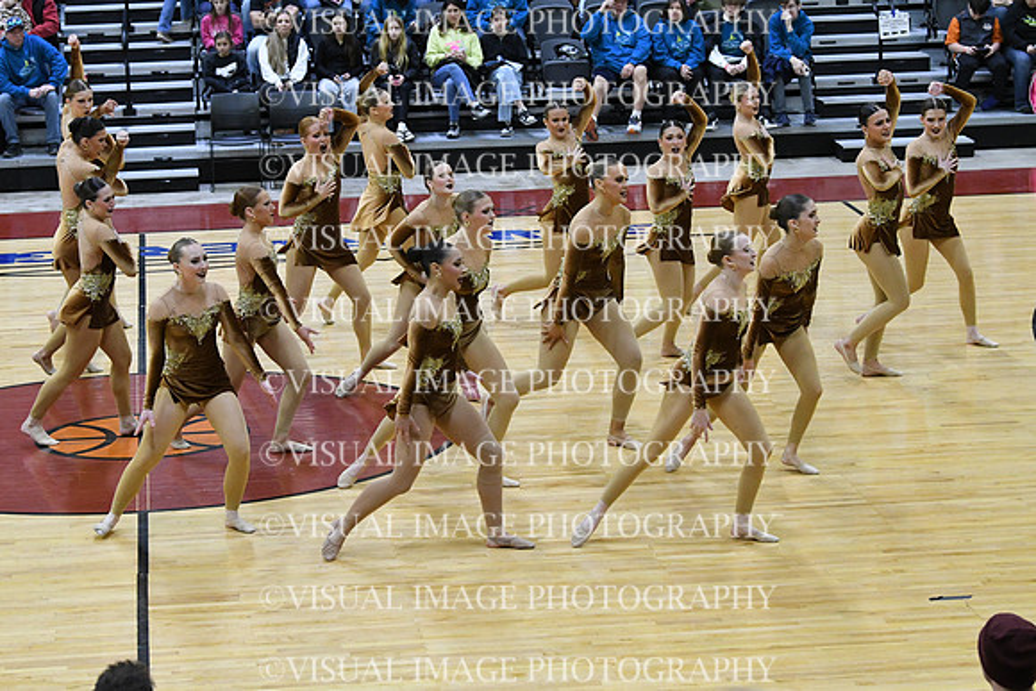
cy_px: 346
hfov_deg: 19.5
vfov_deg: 13.0
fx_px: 3022
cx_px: 518
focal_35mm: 105
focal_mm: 70
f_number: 4
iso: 5000
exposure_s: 1/400
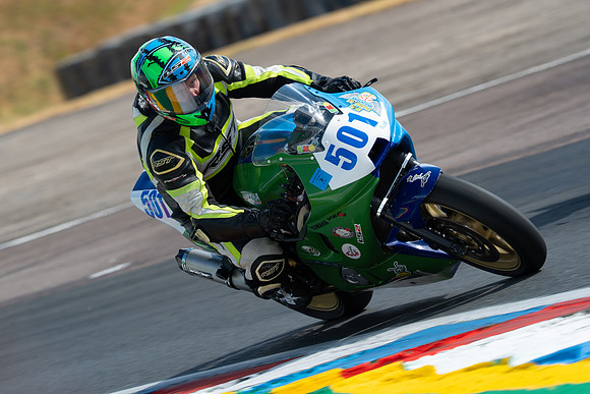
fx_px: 7393
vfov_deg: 3.1
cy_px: 172
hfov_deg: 4.6
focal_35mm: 451
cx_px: 333
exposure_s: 1/320
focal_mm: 400
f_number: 8
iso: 125
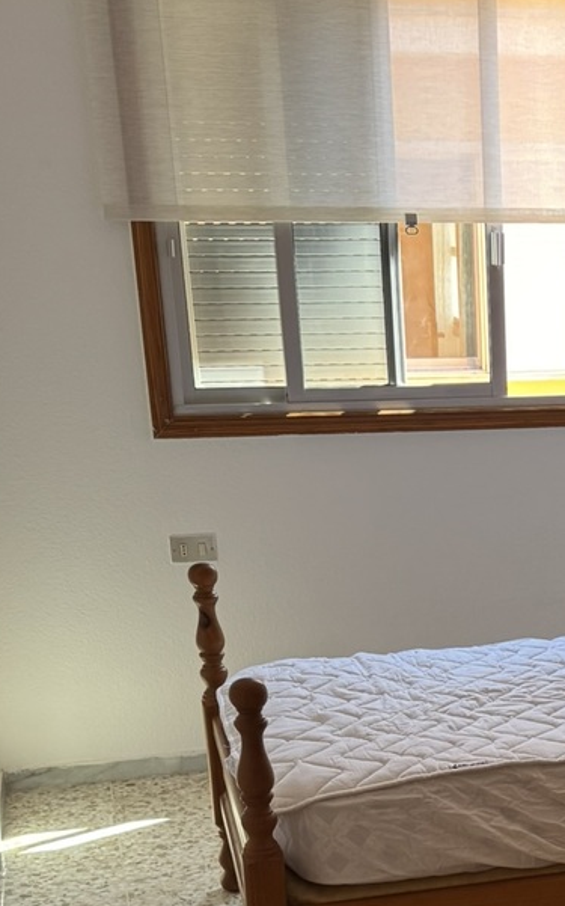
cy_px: 811
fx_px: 1505
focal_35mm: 61
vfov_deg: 31.9
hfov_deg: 20.3
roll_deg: +0.8
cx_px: 622
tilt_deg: -19.5
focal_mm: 6.76
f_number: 1.78
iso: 200
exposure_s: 1/121
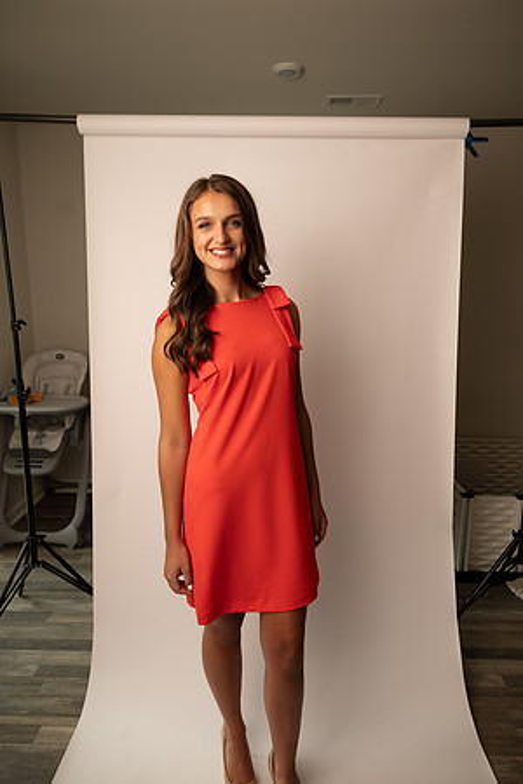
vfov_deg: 73.7
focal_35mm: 24
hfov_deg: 53.1
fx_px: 523
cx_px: 262
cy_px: 392
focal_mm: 24
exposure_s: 1/160
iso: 100
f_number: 3.2
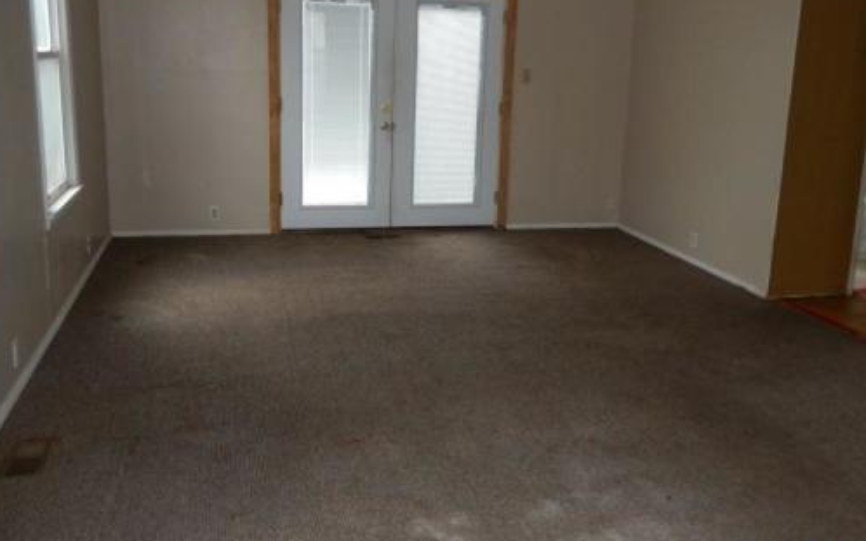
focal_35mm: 34
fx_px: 802
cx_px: 476
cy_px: 233
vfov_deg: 37.2
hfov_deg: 56.6
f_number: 3.4
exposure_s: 1/30
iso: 220
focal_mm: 4.5
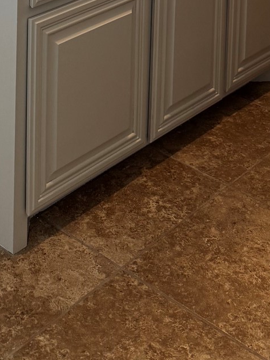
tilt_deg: -6.2
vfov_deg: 20.5
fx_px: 811
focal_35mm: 78
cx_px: 95
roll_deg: +0.0
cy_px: -213
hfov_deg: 18.9
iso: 125
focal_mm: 6.76
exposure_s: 1/60
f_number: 1.78
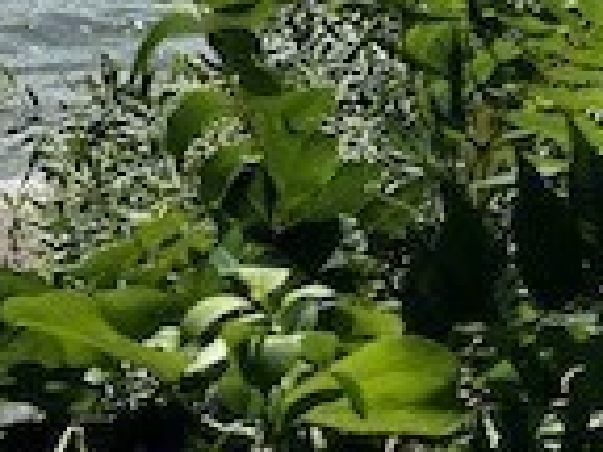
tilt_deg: -3.6
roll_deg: -1.5
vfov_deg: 6.7
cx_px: 1185
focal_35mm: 214
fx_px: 3728
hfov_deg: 8.8
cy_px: -452
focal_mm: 6.86
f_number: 1.78
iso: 64
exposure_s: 1/6623
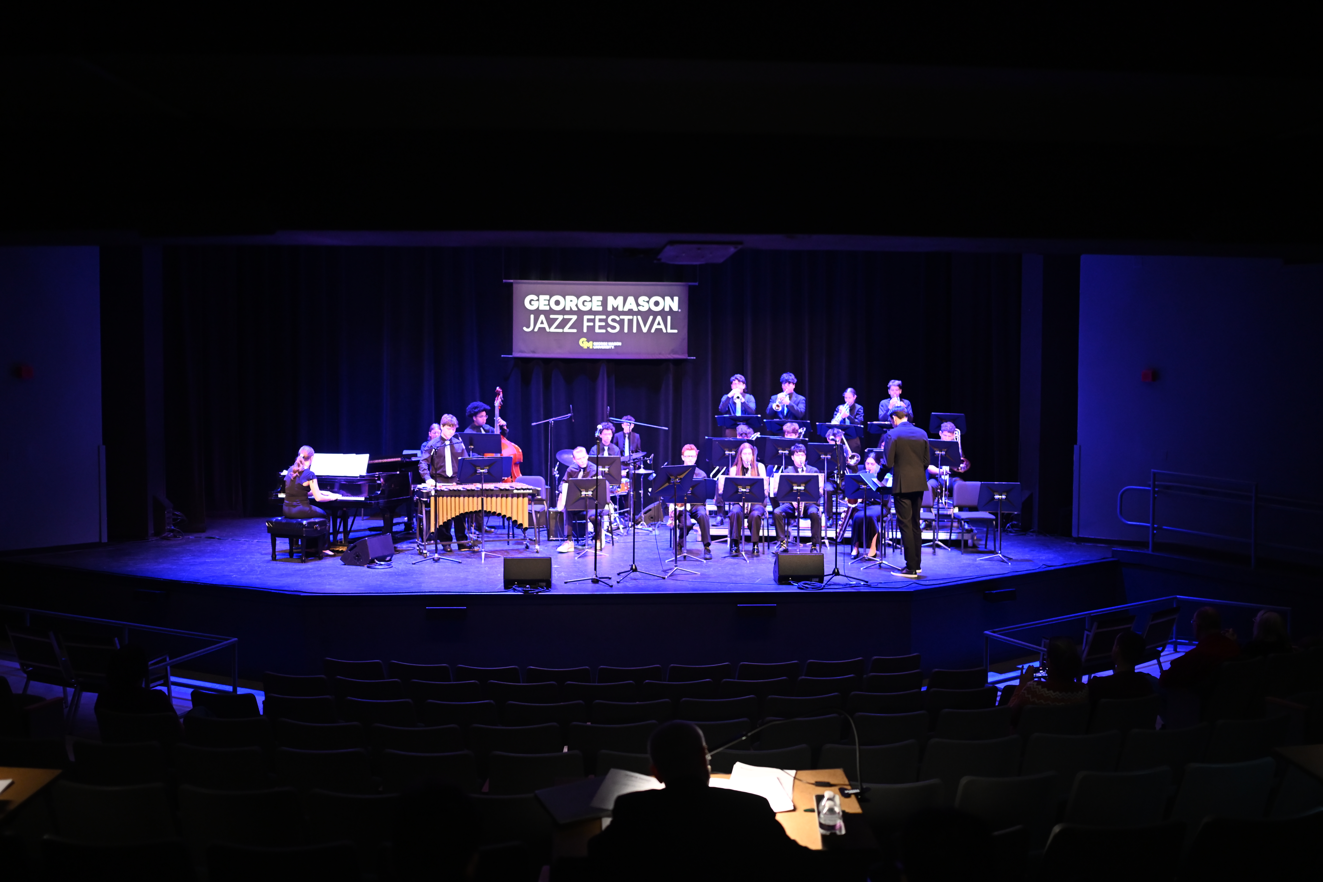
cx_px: 662
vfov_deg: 37.9
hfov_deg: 54.4
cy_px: 441
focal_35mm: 35
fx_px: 1286
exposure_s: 1/125
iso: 2500
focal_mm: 35
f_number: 1.8
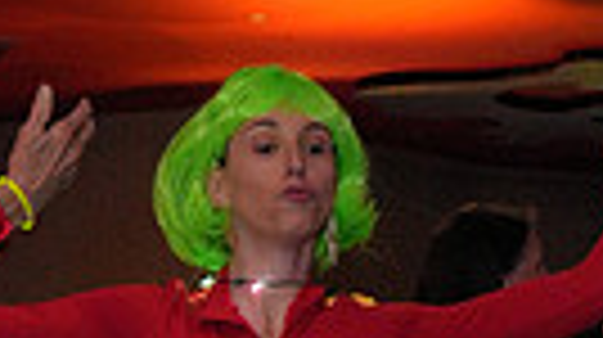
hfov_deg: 15.7
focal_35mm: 136
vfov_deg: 8.4
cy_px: 708
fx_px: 2172
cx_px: 88
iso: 4000
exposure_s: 1/200
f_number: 4
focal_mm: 30
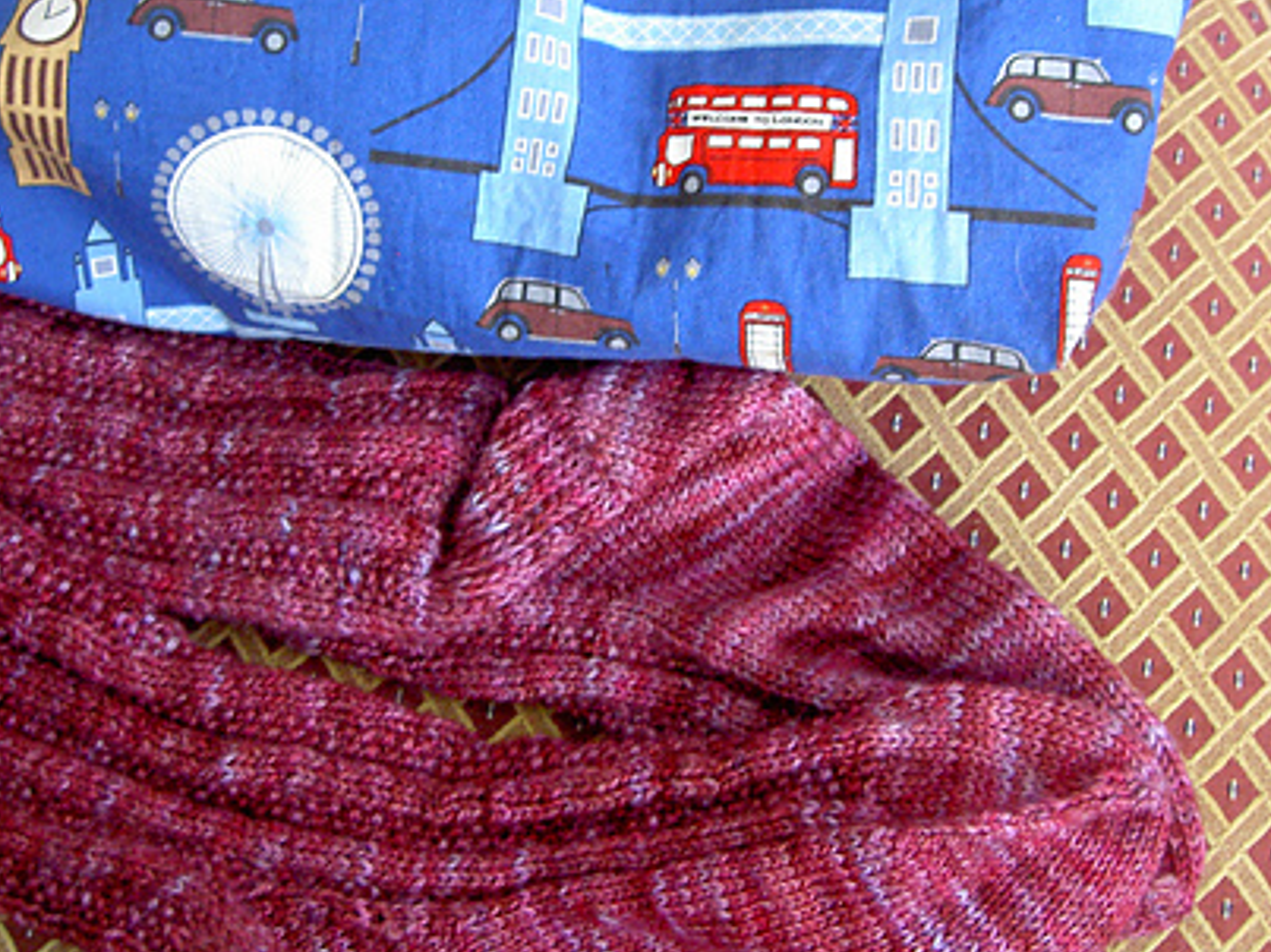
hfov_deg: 31.2
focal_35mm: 62
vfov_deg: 23.6
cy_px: 359
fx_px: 2276
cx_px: 615
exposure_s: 1/30
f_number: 2.8
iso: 200
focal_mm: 8
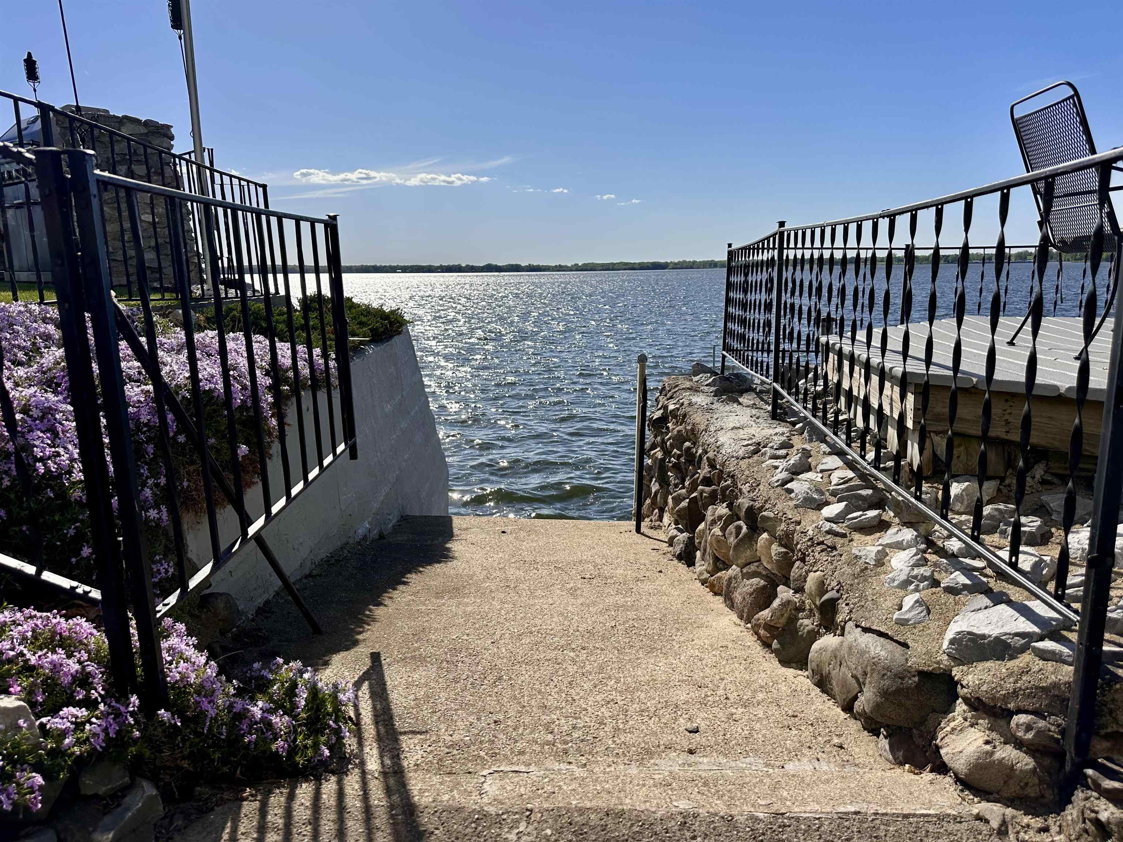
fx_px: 779
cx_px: 562
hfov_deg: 71.6
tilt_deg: -10.1
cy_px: 421
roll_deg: +0.4
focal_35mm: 24
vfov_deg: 56.8
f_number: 1.78
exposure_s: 1/8929
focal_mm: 6.86
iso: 80
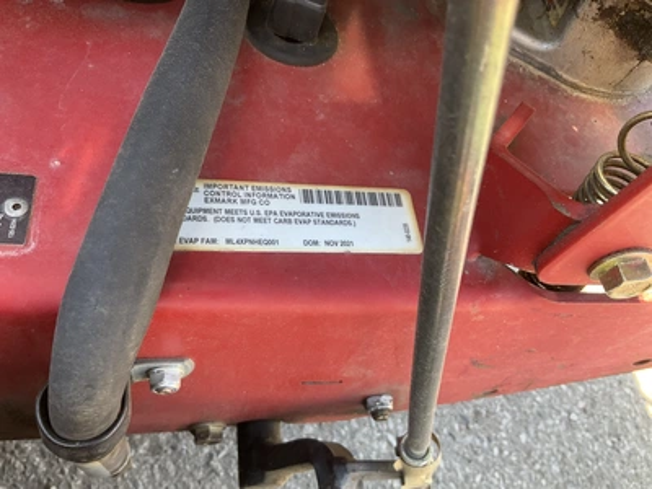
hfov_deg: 61.7
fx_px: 546
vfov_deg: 48.2
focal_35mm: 29
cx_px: 326
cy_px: 244
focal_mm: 3
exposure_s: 1/122
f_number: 1.8
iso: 50
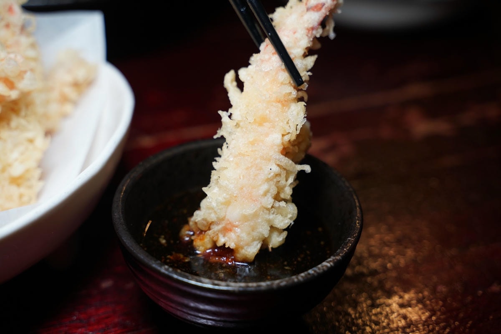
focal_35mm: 75
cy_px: 167
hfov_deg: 27.0
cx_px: 250
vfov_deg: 18.2
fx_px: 1044
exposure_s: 1/80
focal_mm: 75
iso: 400
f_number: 4
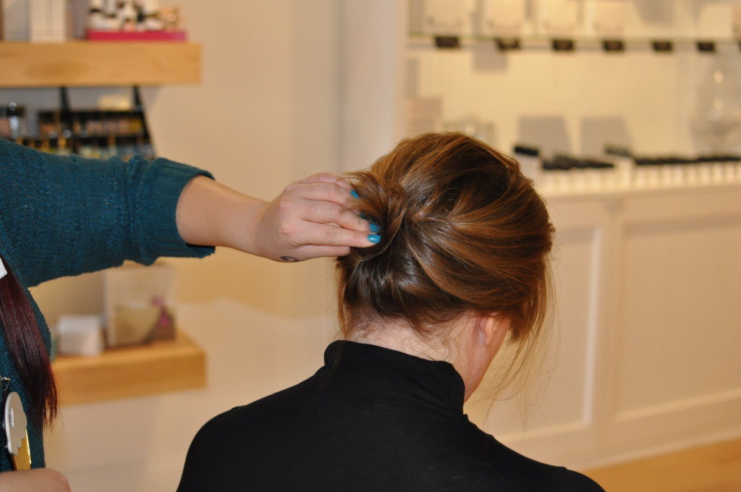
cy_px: 246
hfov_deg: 37.9
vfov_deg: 25.7
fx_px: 1079
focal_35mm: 52
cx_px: 370
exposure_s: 1/80
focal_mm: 35
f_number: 2.8
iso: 800
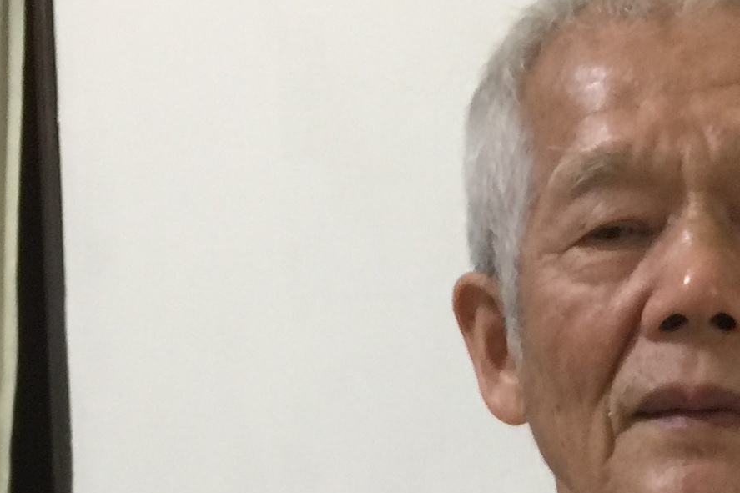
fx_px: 2281
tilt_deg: -7.4
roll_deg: -0.8
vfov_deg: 11.4
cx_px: 607
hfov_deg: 18.2
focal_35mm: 111
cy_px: 899
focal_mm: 4.15
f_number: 2.2
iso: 40
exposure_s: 1/15
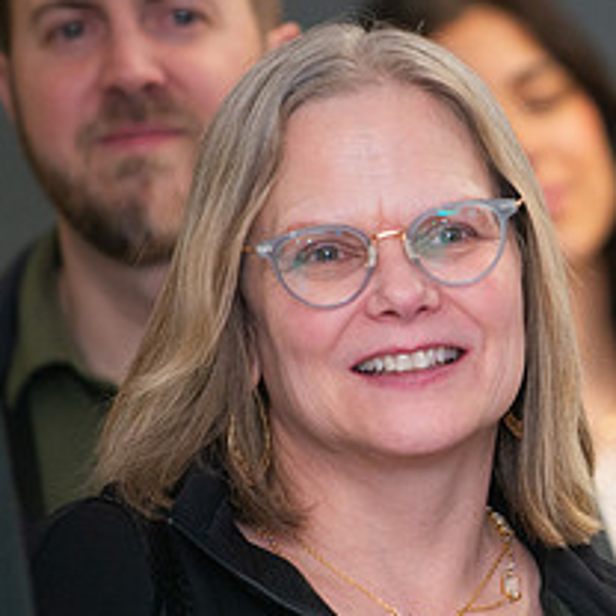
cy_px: 366
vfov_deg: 3.7
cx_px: 696
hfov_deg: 3.7
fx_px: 9563
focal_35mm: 475
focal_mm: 200
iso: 1250
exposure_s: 1/250
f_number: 2.8
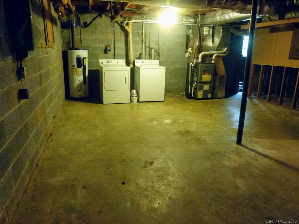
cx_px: 150
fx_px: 216
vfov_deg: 54.9
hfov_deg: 69.4
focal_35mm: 25
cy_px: 112
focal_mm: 4.5
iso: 800
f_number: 2.8
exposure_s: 1/13
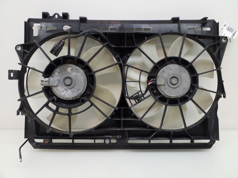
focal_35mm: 27
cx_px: 119
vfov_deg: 51.4
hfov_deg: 65.3
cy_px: 89
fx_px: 186
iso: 200
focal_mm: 3.6
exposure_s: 1/50
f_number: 1.9
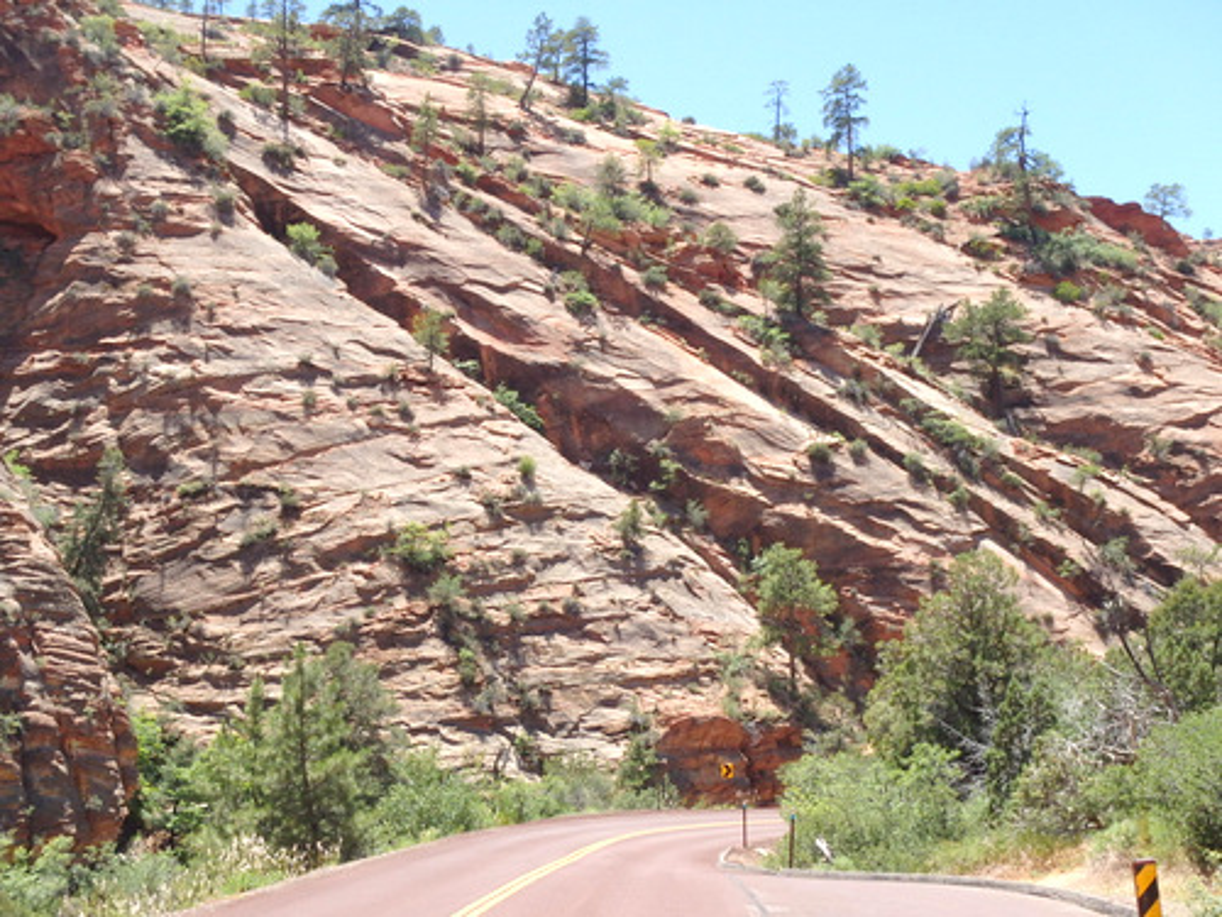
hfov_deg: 32.2
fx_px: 2118
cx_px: 611
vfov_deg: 24.4
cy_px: 458
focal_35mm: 60
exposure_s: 1/320
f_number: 5.3
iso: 125
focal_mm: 10.7
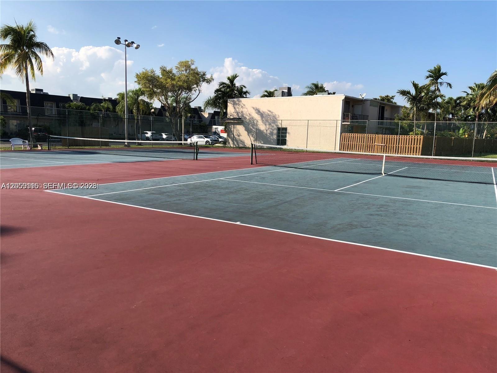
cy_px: 186
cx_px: 248
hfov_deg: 63.4
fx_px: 402
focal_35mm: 28
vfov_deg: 49.7
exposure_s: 1/1779
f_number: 1.8
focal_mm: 4
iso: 20
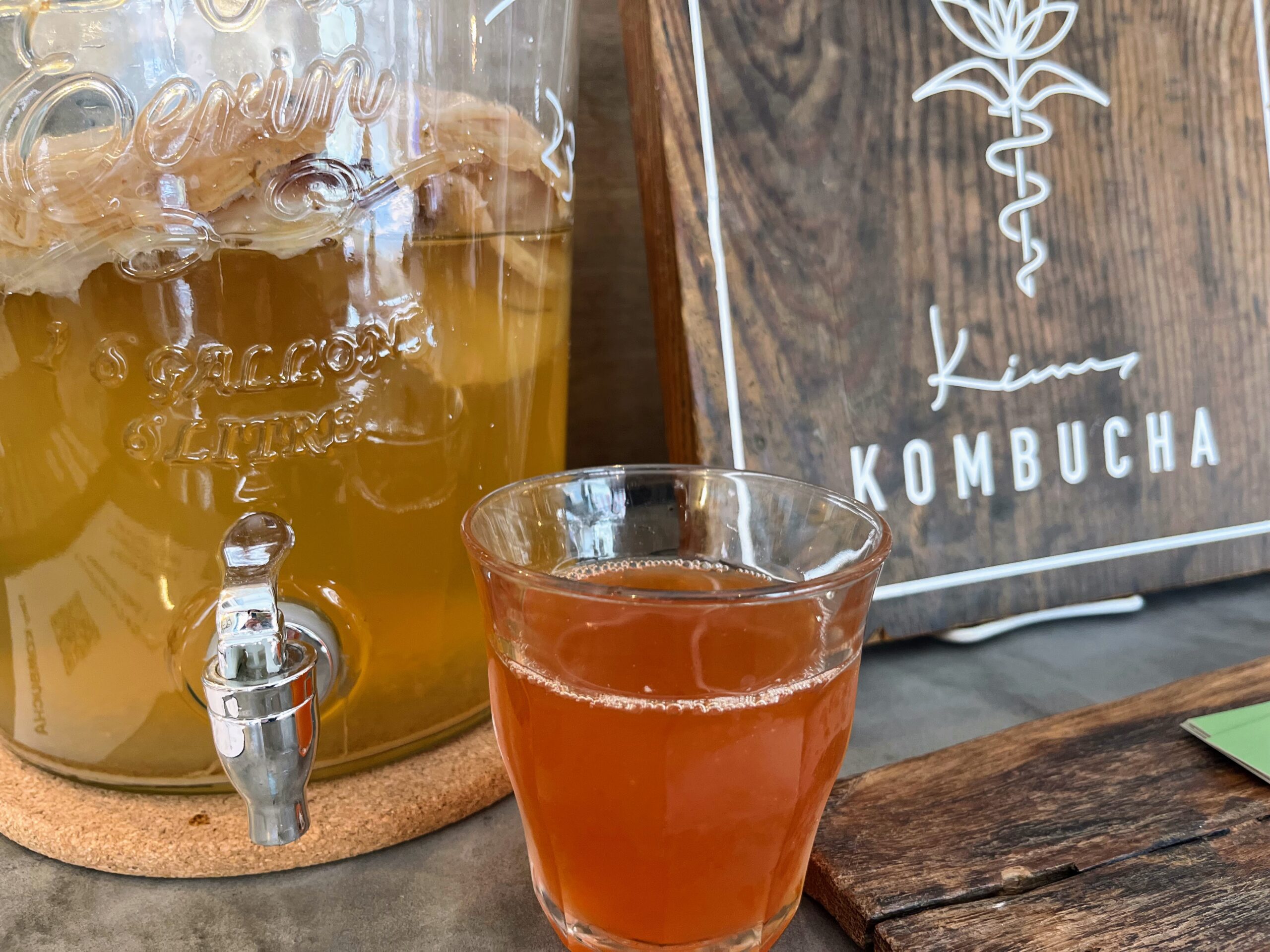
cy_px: 476
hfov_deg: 67.3
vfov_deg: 53.1
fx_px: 954
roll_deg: +0.0
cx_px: 635
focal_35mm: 26
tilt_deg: -17.1
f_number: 1.6
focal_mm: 5.1
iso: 200
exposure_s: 1/50
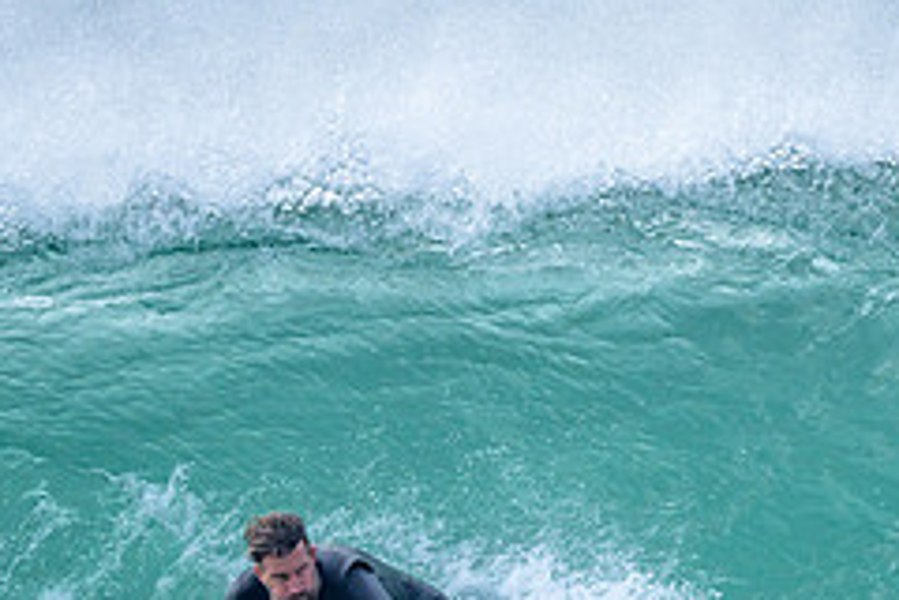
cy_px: 623
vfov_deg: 0.7
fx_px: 52488
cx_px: 553
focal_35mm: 2102
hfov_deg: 1.0
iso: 560
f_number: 6.3
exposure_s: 1/2000
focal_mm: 800
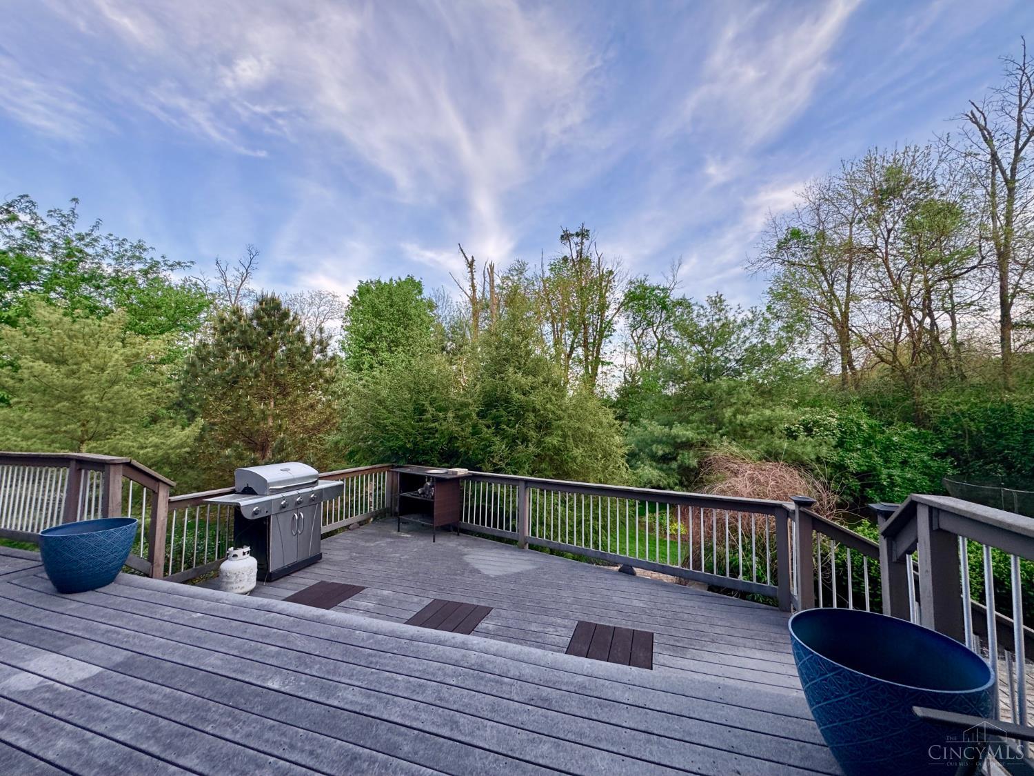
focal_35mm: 14
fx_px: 418
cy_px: 388
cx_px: 517
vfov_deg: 85.7
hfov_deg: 102.1
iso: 40
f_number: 2.2
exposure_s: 1/178
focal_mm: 2.22
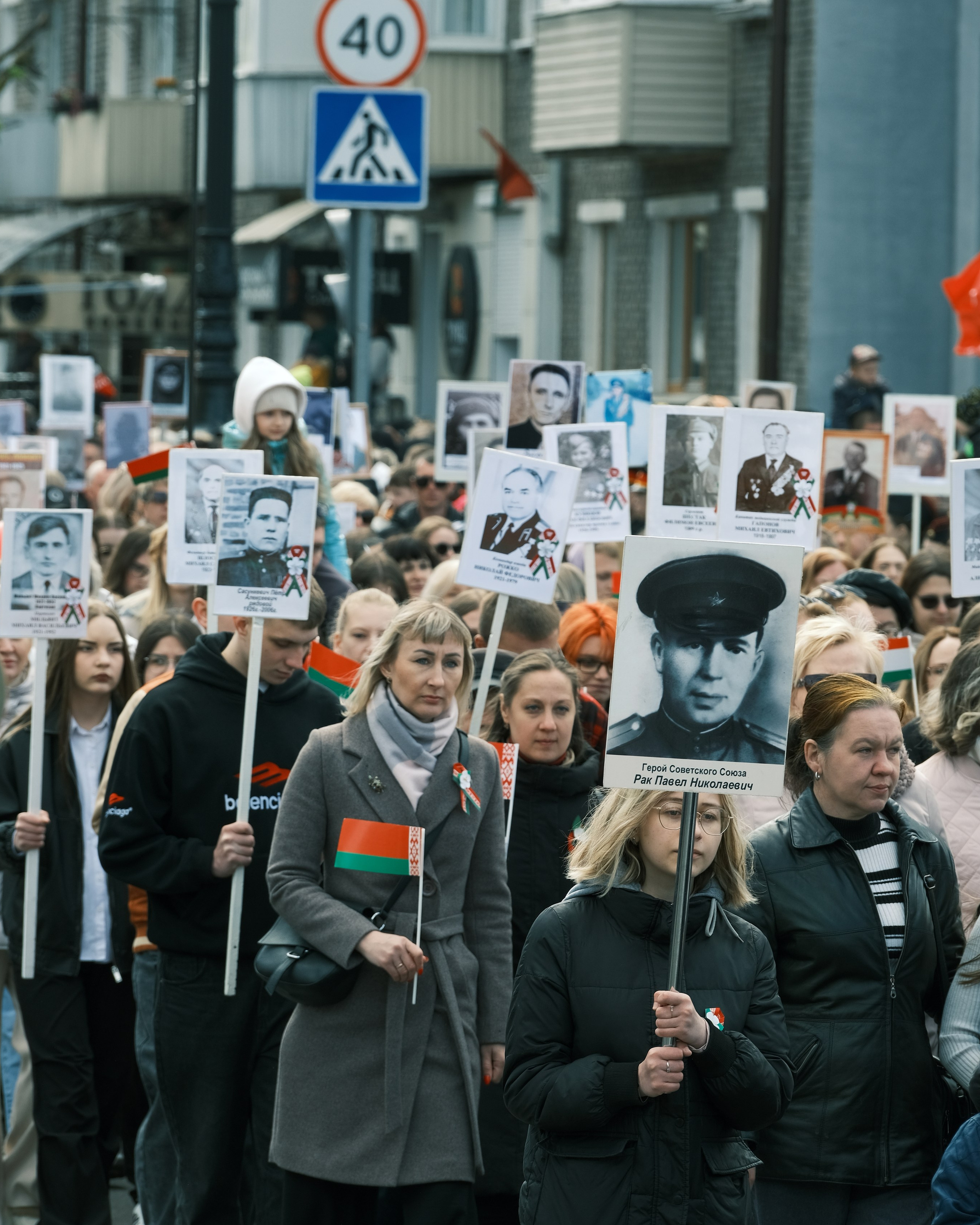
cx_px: 490
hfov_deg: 6.6
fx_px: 8447
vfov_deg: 8.3
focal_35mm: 233
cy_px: 542
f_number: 6.4
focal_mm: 137
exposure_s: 1/200
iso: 200
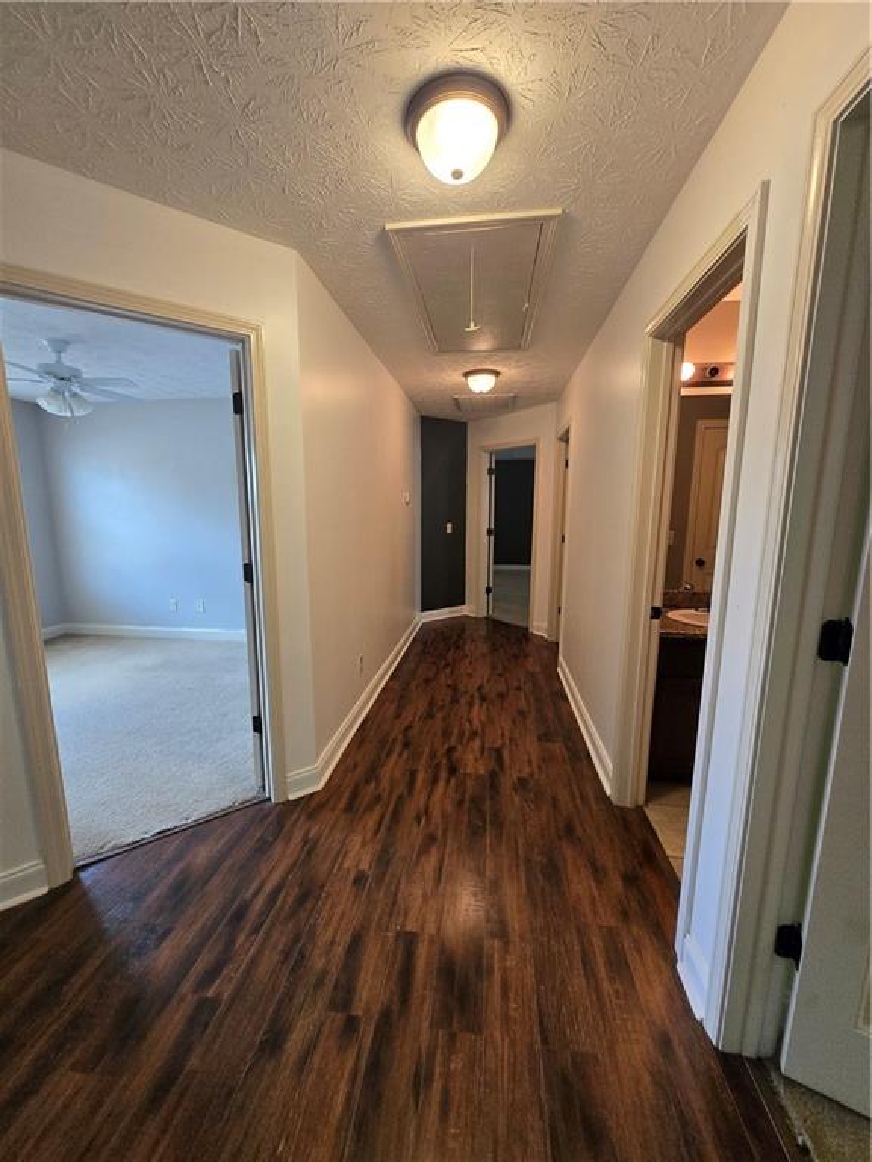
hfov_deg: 89.9
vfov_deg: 106.2
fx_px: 437
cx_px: 436
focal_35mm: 13
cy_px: 581
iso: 125
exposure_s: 1/60
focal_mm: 1.7
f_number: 2.2
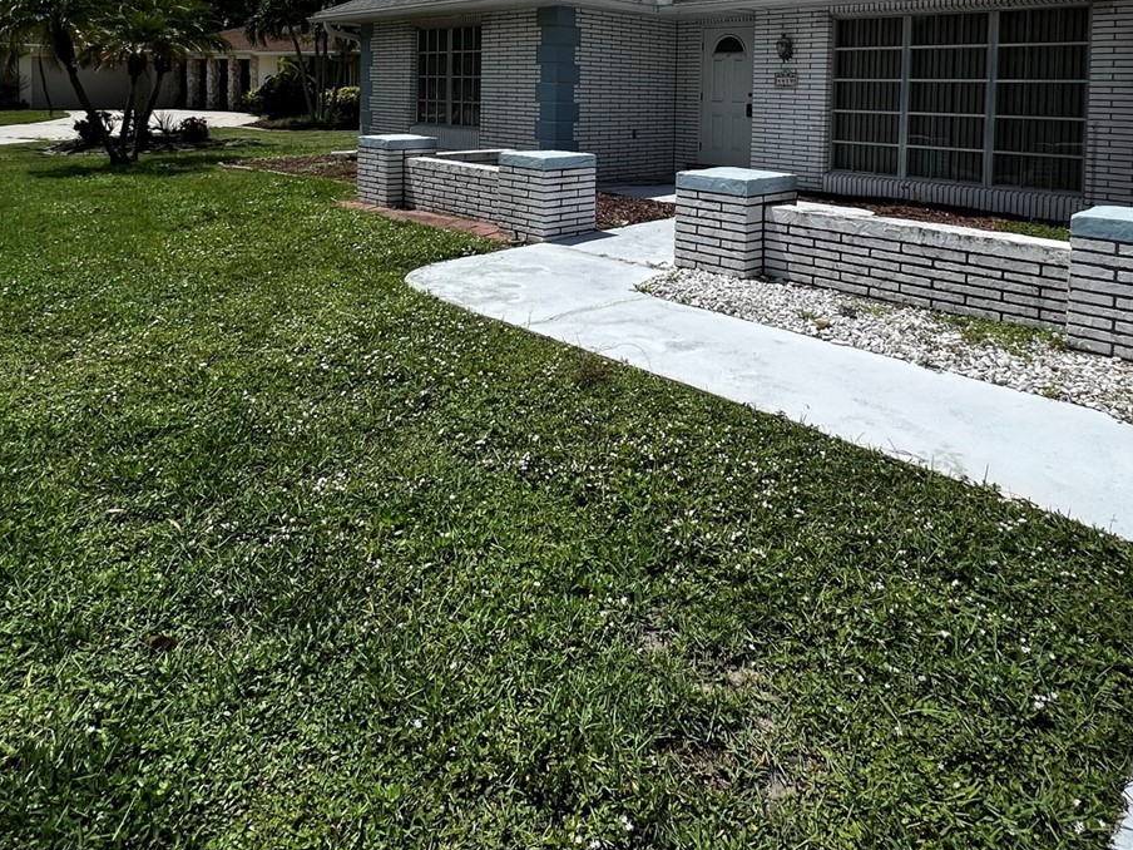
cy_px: 122
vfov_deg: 53.2
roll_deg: -2.8
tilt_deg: -0.8
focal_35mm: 23
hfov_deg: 73.8
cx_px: 612
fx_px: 753
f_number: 1.8
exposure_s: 1/3650
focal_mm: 1.57
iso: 32
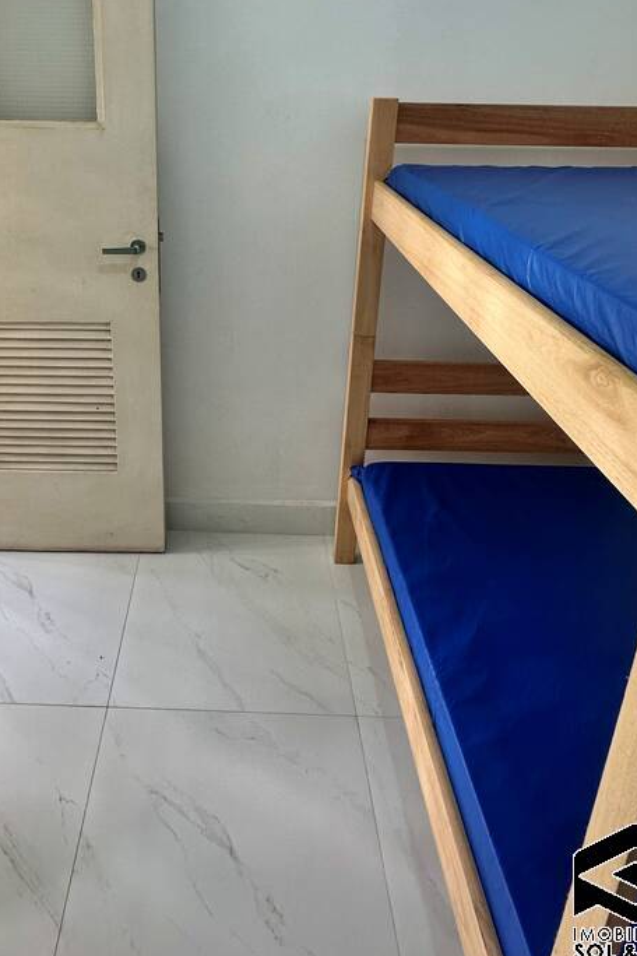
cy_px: 270
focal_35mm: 23
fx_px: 610
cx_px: 225
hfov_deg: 54.2
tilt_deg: -17.2
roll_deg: -1.0
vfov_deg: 72.2
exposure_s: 1/120
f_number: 2.2
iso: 160
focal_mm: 2.22
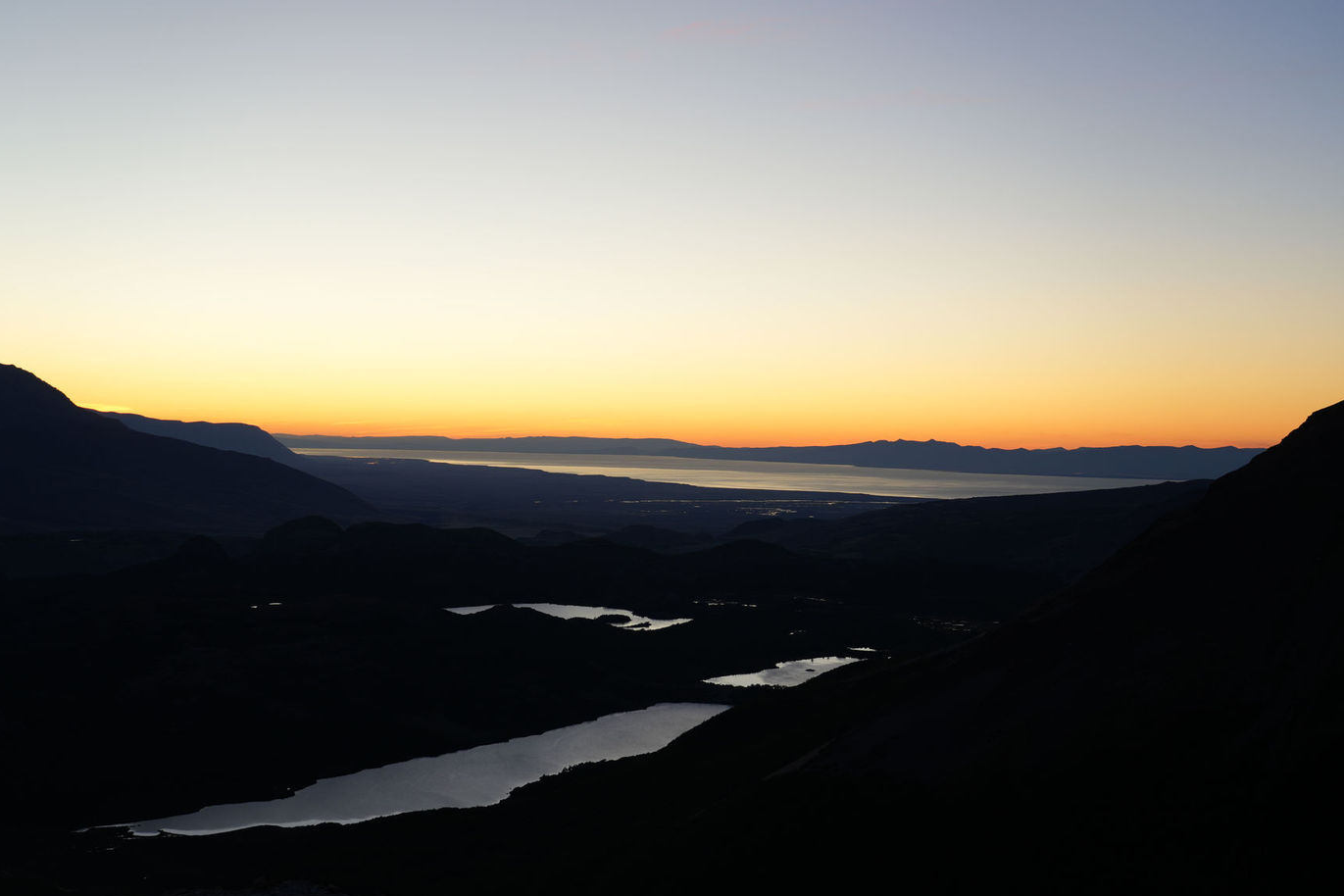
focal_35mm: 49
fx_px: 1829
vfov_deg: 27.5
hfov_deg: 40.3
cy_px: 405
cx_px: 601
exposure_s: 1/60
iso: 160
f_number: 4
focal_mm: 42
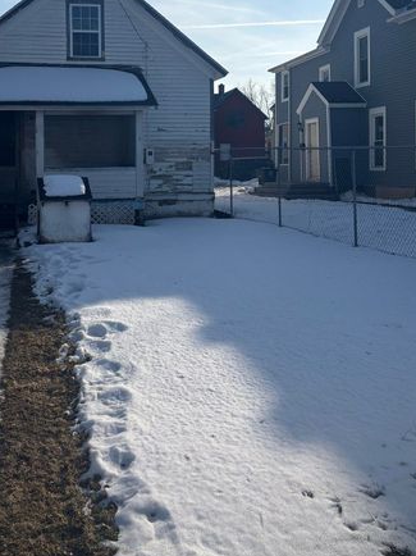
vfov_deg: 45.5
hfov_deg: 35.3
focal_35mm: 40
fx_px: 642
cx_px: 114
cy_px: 151
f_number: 1.6
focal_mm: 5.96
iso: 50
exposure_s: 1/7194
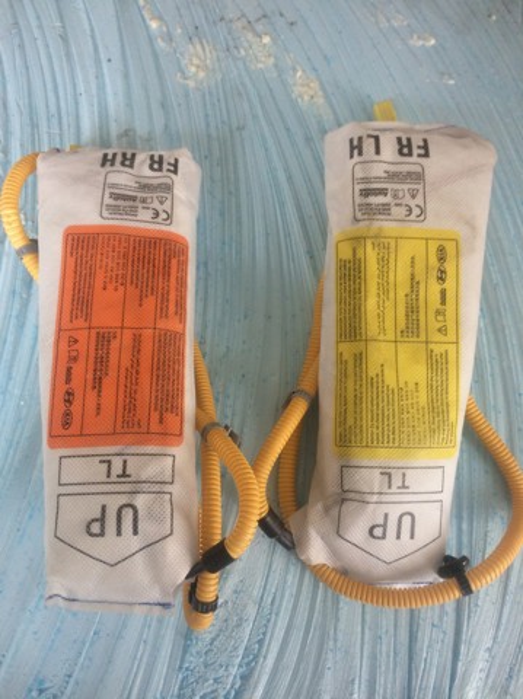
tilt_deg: -75.8
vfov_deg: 61.7
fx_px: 585
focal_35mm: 29
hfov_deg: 48.2
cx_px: 262
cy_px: 350
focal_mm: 4.15
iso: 100
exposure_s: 1/33
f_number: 2.2
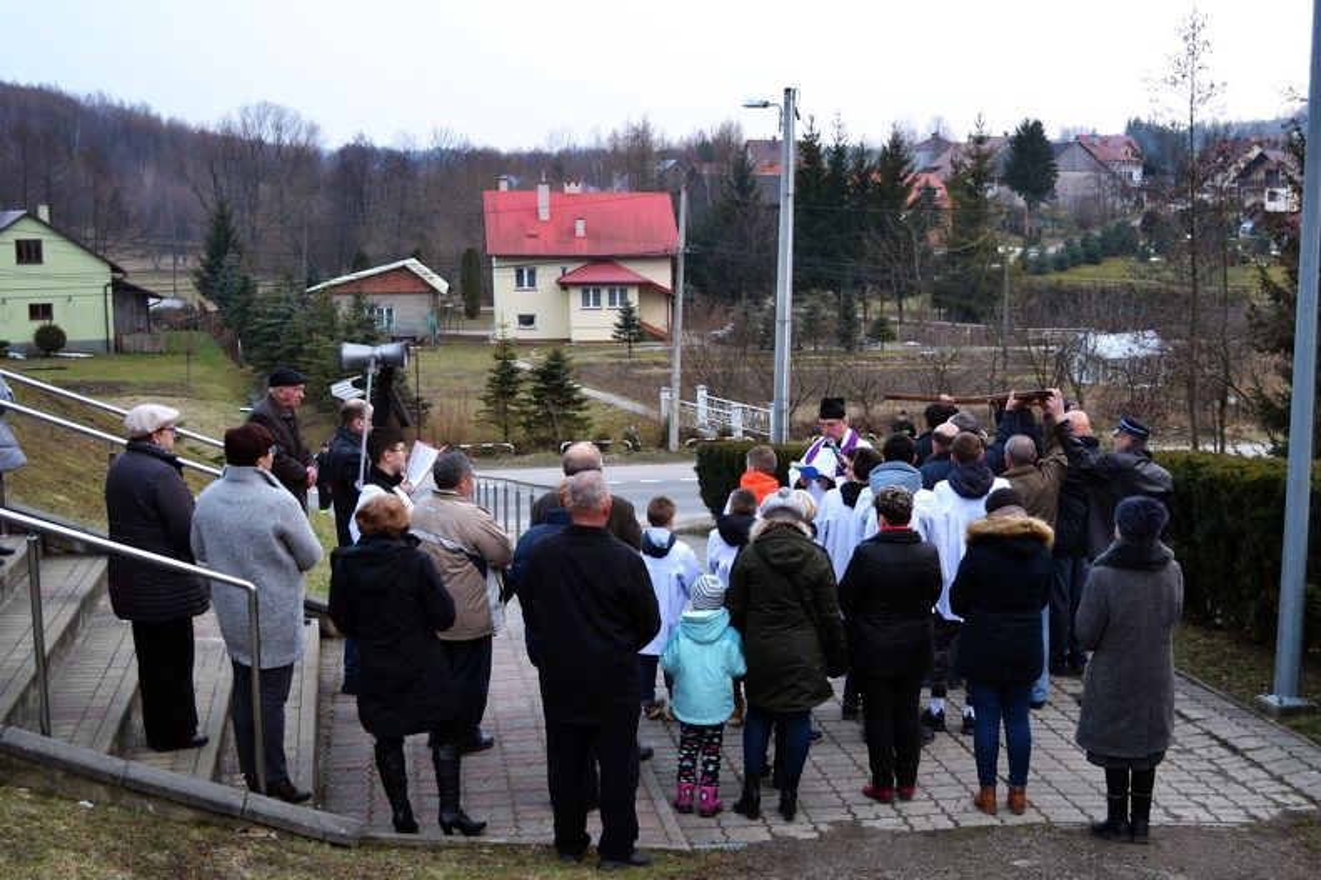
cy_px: 440
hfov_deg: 53.1
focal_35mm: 36
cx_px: 660
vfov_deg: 36.9
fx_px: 1321
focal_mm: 24
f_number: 4
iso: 400
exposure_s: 1/50
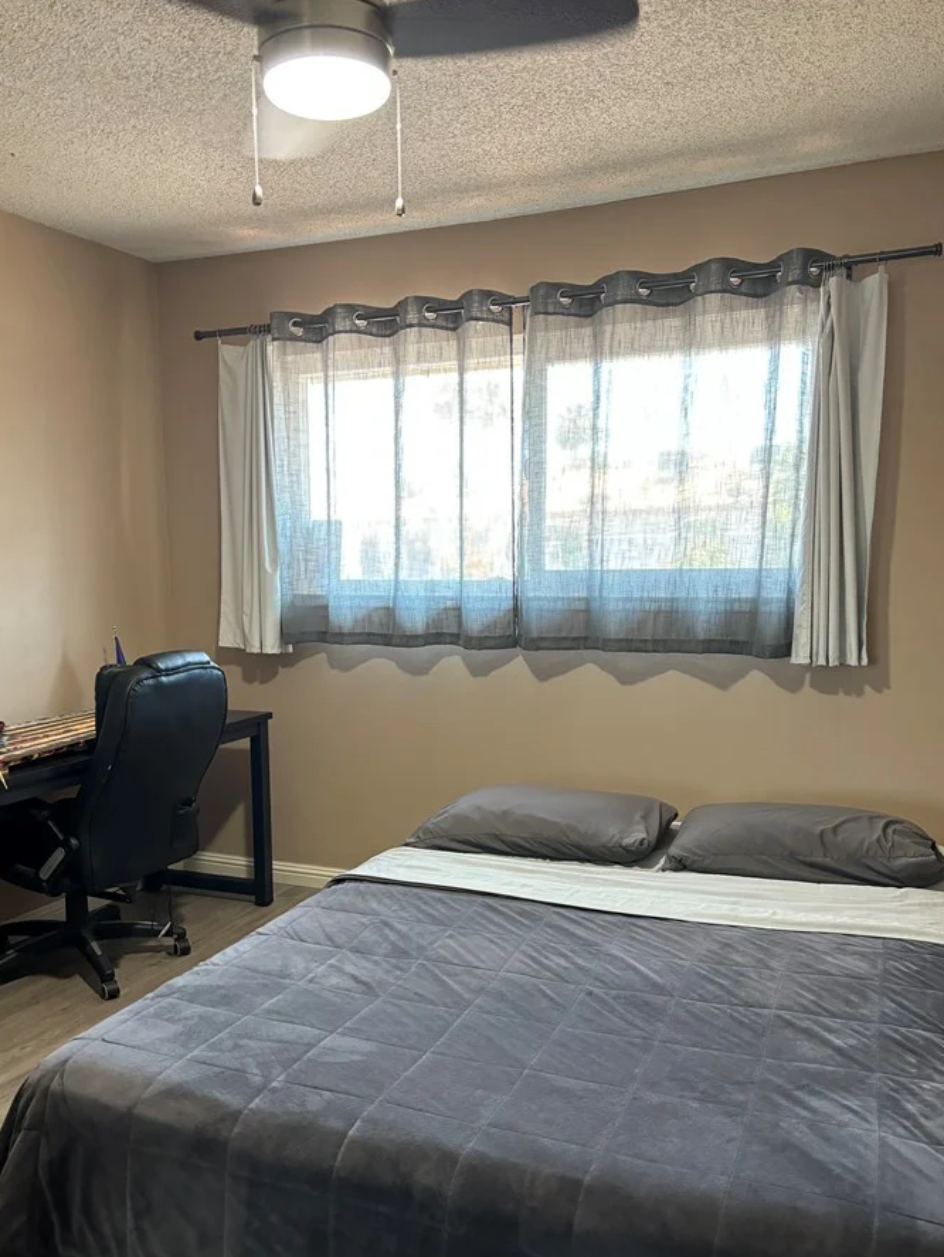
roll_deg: -0.2
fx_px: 1090
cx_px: 461
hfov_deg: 46.8
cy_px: 697
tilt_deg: -5.2
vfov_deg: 59.8
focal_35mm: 30
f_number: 1.6
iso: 320
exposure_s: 1/60
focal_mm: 5.96
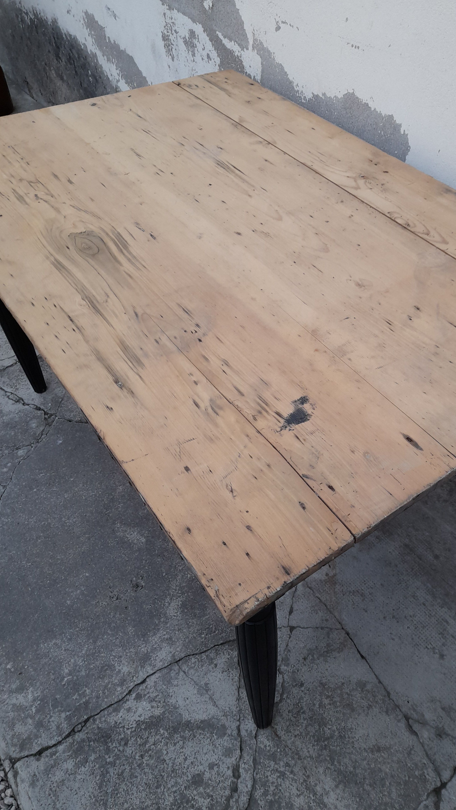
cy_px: 408
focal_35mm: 28
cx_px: 312
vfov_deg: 67.9
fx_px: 602
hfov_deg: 40.9
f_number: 2
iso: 160
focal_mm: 4.6
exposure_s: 1/60
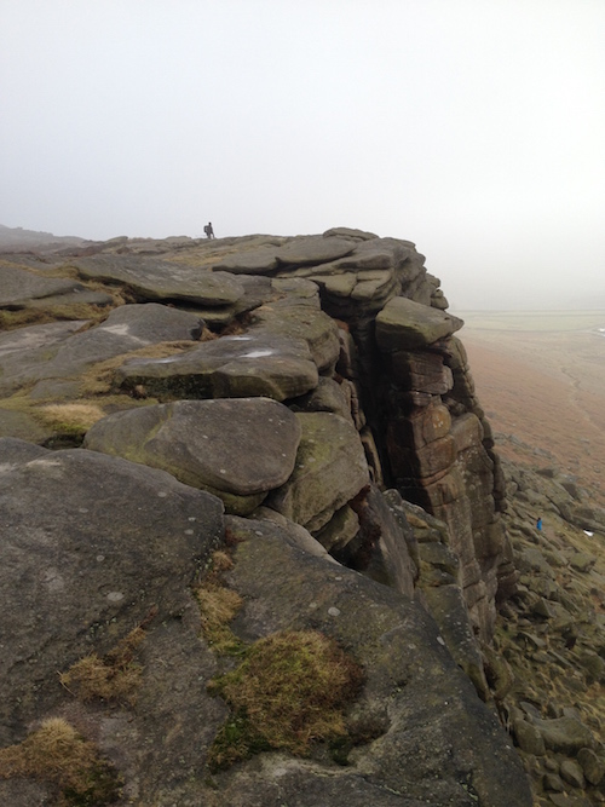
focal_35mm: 35
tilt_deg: -11.3
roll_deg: -0.4
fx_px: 816
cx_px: 302
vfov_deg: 52.6
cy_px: 404
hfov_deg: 40.7
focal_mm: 4.28
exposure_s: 1/130
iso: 50
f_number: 2.4
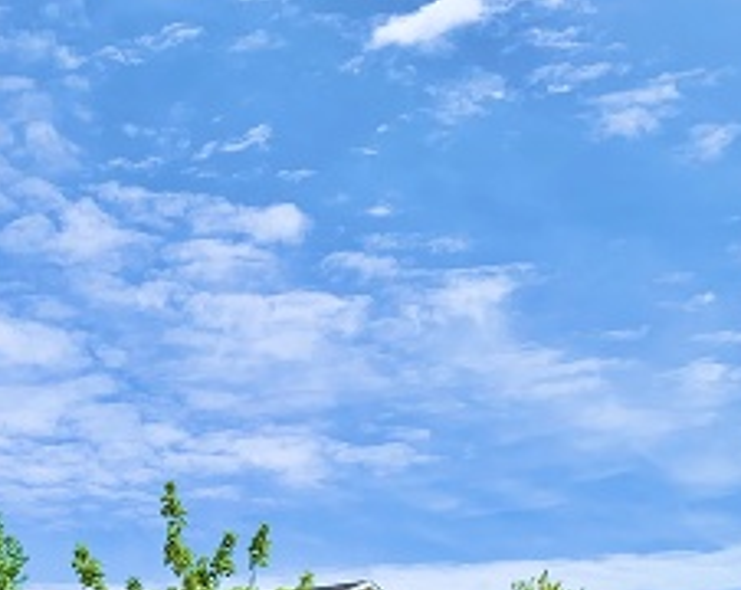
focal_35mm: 72
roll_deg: -1.2
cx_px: 102
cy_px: 783
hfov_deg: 25.8
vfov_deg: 19.4
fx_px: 1576
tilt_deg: +0.8
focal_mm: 4.25
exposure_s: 1/2994
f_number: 1.8
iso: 25
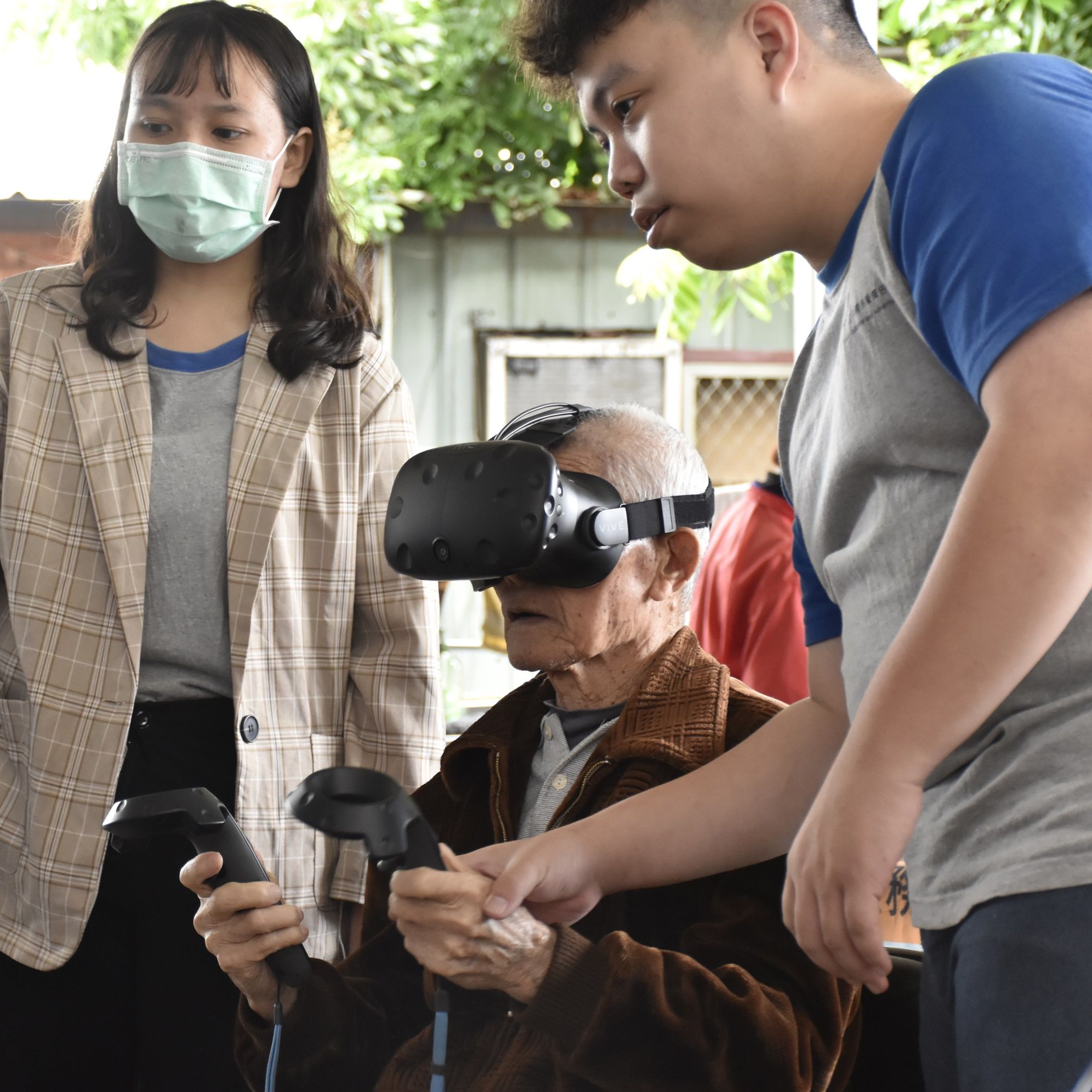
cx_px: 513
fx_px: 3426
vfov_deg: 18.1
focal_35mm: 96
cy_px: 547
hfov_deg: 18.1
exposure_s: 1/80
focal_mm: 50
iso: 1600
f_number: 4.8
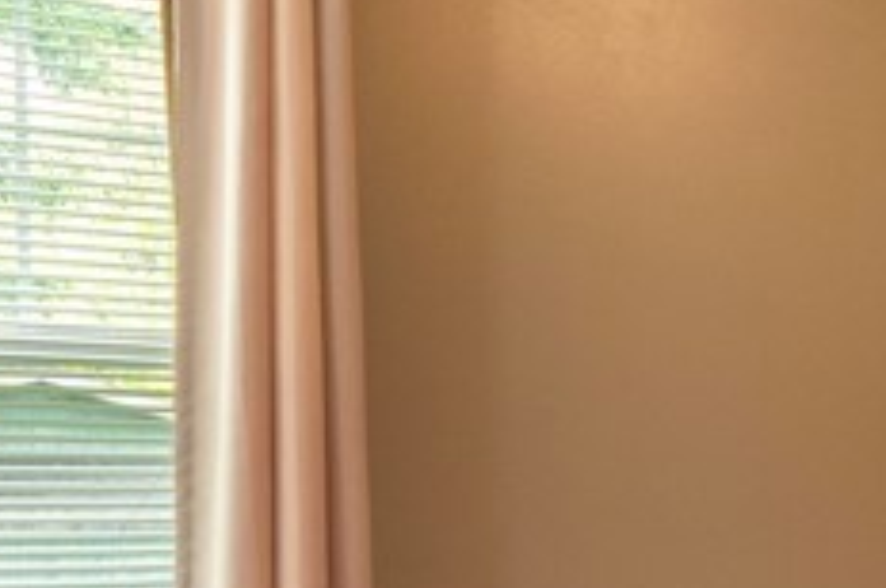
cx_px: 1528
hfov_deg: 20.5
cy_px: 500
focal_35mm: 75
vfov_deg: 17.9
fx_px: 1843
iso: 640
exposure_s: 1/5
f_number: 2.8
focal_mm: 16
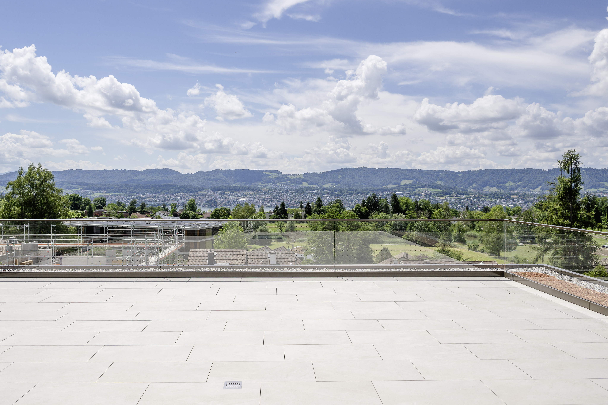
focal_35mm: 28
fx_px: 471
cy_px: 194
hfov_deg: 65.6
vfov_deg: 46.5
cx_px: 281
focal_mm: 24
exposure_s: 1/640
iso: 100
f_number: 8
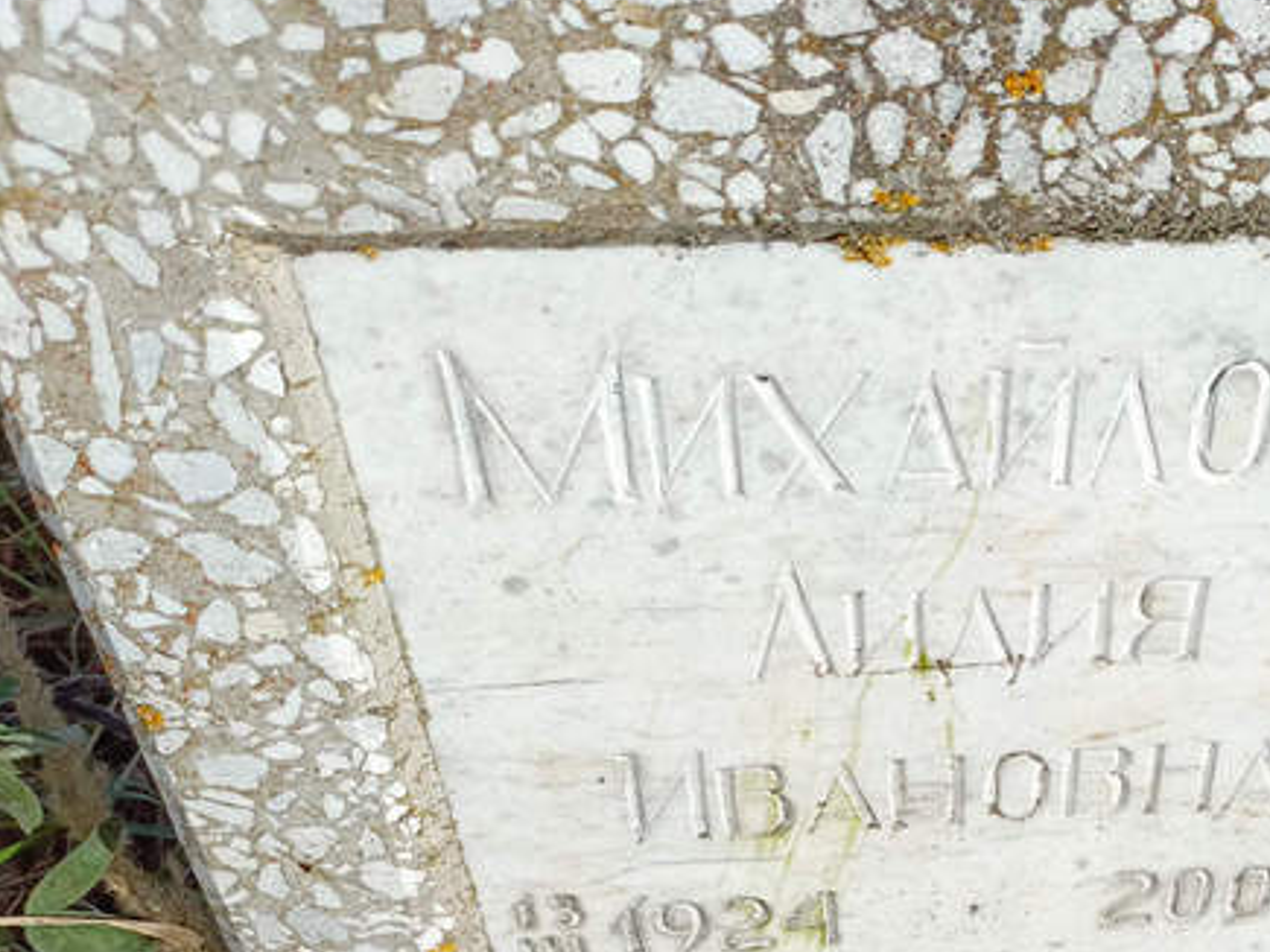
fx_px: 1687
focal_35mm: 46
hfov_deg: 39.5
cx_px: 1025
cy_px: 806
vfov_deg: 30.5
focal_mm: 4.76
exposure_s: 1/1230
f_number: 1.69
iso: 113
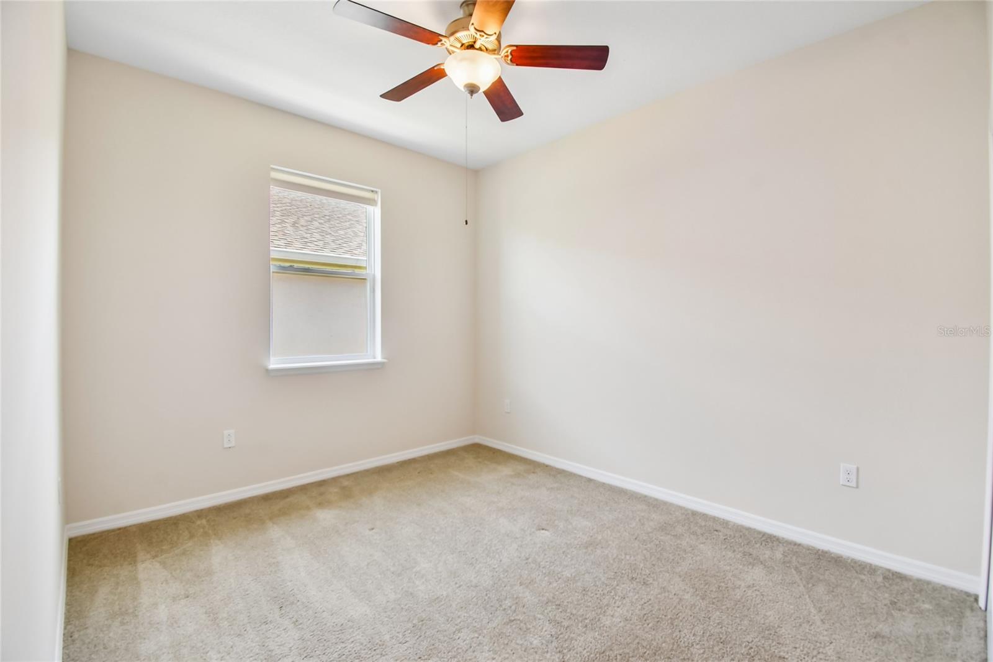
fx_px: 414
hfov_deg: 100.4
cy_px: 331
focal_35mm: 15
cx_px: 496
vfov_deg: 77.3
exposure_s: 1/10
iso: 100
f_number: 8
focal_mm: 10
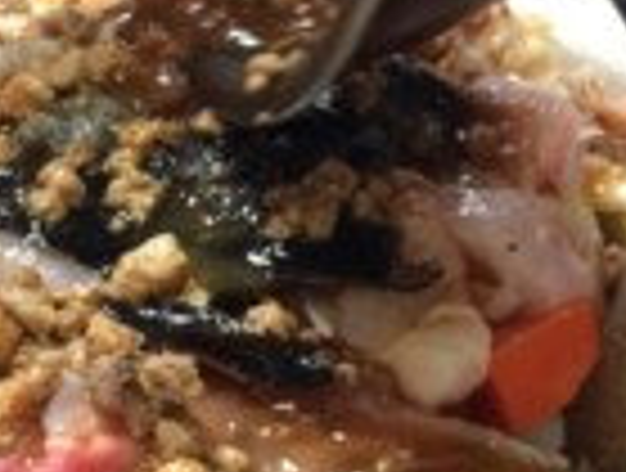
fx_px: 1759
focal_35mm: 97
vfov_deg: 15.3
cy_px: 225
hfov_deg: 20.0
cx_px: 140
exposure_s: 1/20
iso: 320
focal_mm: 4.12
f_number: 2.2
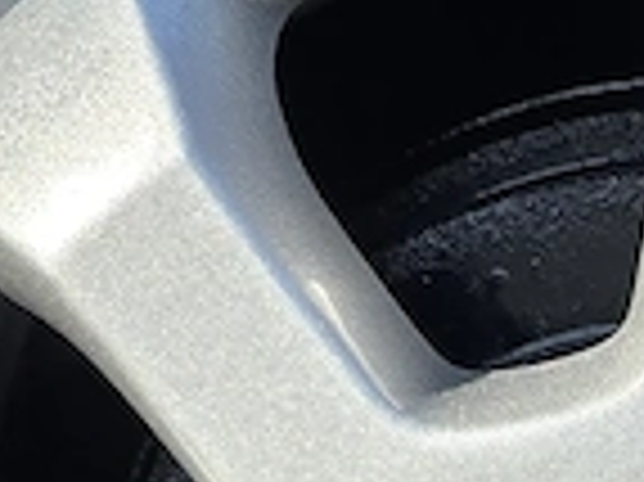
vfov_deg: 8.7
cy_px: 969
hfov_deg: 11.9
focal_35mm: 161
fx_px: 2993
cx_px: 829
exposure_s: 1/1844
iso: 80
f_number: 1.7
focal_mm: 6.3
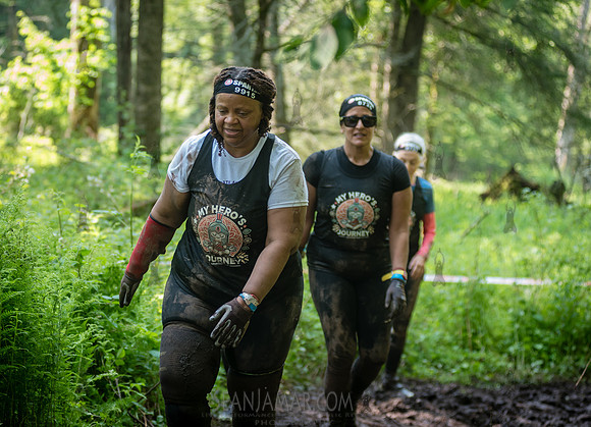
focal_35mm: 97
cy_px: 240
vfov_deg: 14.9
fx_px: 1632
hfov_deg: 20.5
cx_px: 225
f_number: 3.2
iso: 400
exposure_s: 1/320
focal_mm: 80
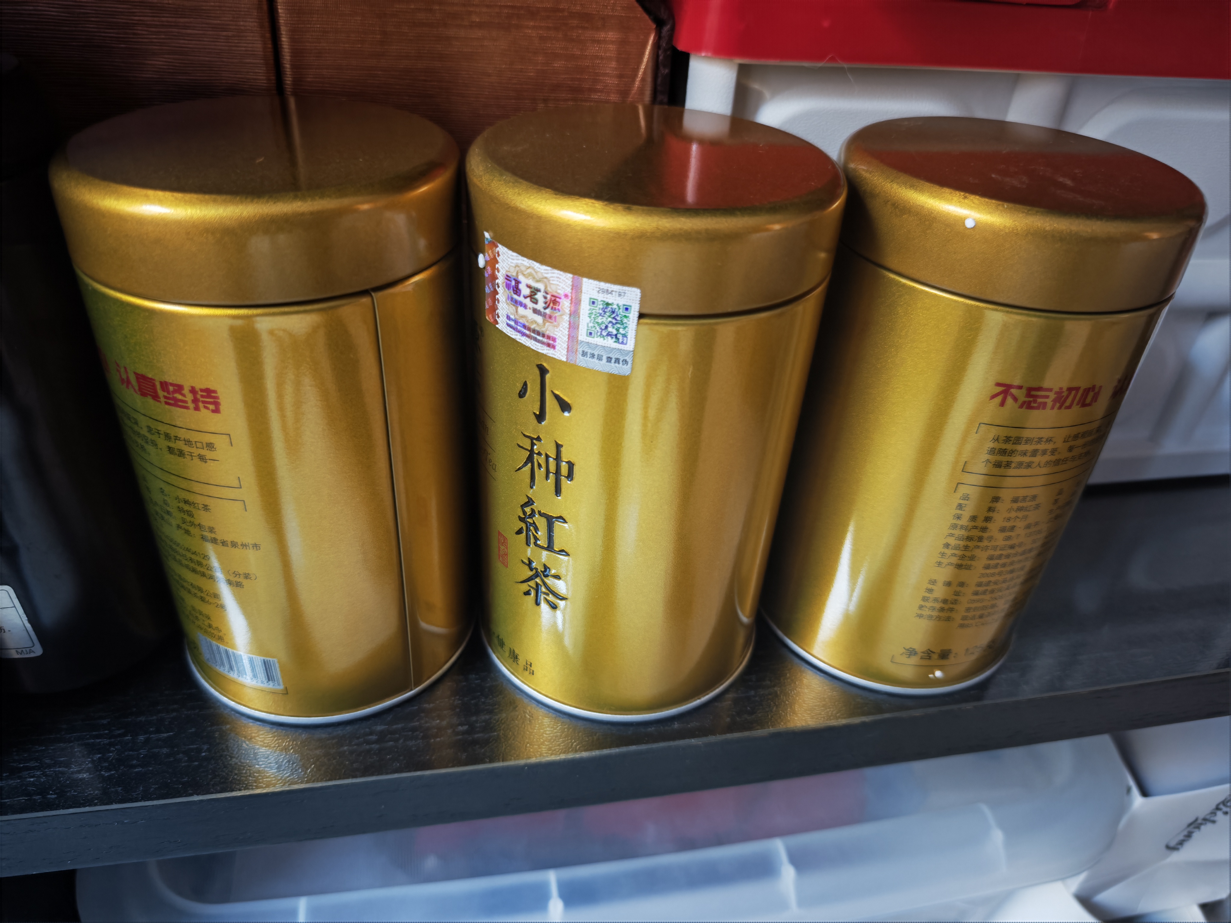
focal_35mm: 23
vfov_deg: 58.9
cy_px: 462
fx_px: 818
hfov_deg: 73.9
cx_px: 616
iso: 1250
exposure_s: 1/14
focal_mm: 6.55
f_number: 1.6
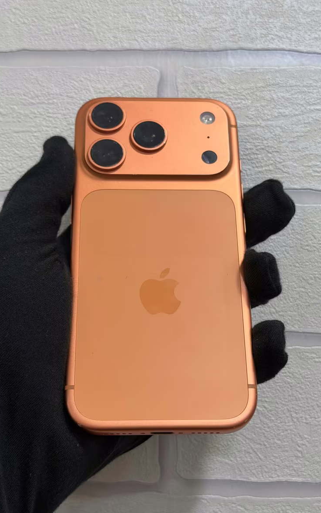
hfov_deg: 24.9
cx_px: 164
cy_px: 254
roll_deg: +0.3
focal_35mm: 52
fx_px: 728
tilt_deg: +5.8
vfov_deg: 38.9
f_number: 1.78
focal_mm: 6.76
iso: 80
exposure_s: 1/100
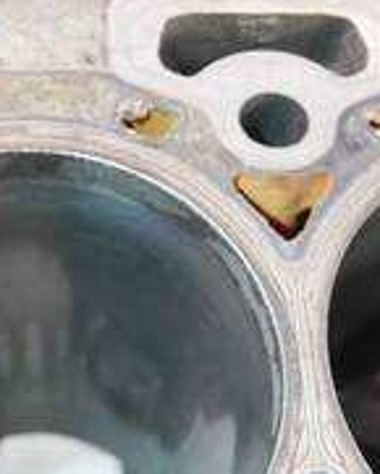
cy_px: 382
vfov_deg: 29.7
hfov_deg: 24.1
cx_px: 52
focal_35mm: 62
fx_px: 871
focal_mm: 12
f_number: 3.5
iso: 3200
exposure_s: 1/80
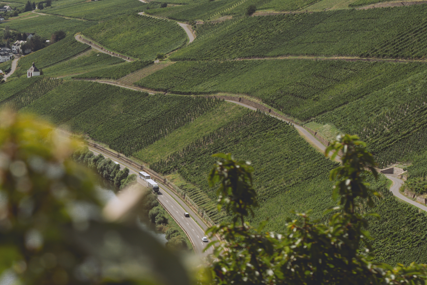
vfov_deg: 13.3
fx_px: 1222
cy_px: 141
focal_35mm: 103
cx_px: -185
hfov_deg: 18.0
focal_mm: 35
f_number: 7.1
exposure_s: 1/200
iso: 100
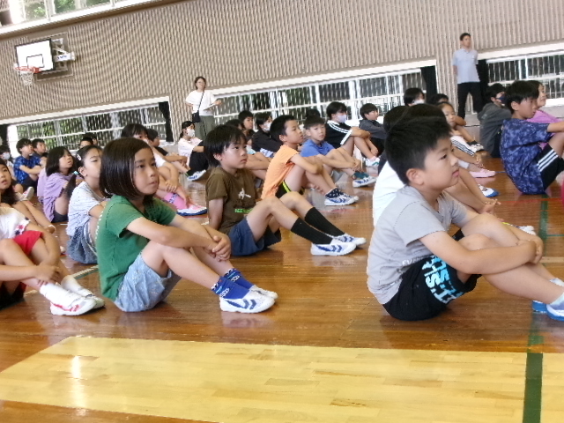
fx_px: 701
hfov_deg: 43.9
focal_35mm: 43
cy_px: 212
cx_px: 282
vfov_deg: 33.6
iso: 386
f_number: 4.7
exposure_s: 1/34
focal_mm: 7.8
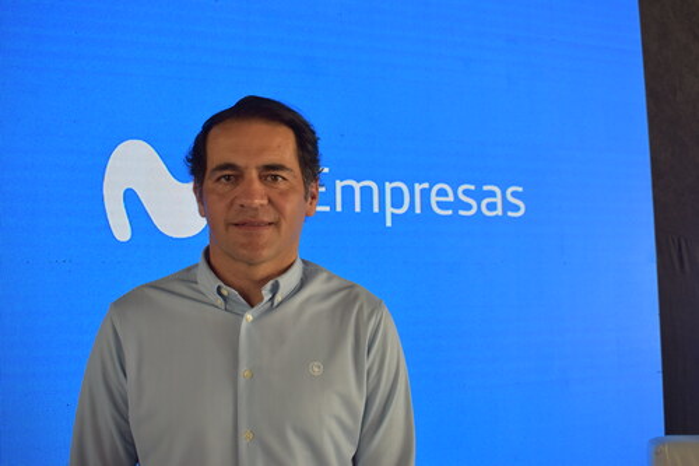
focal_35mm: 36
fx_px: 699
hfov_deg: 53.1
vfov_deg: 36.8
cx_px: 350
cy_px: 233
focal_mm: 24
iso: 400
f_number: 5.6
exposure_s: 1/125
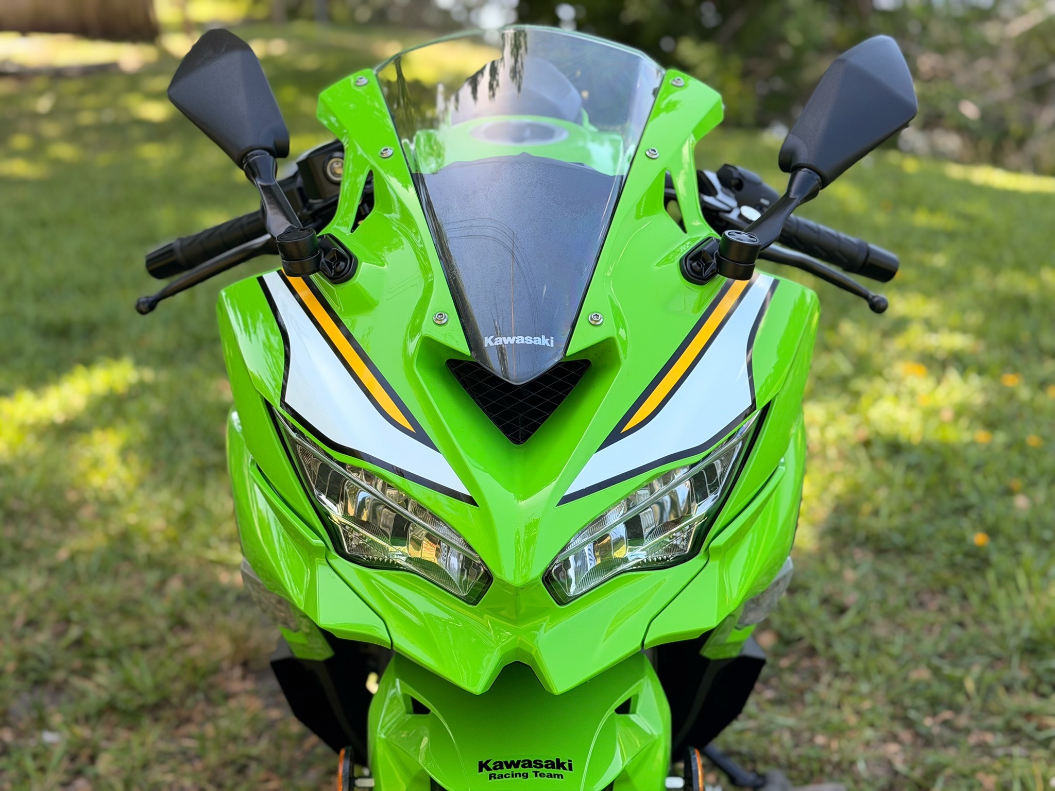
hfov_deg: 39.7
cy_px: 396
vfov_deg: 30.3
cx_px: 528
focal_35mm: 48
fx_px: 1463
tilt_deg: -17.8
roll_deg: +4.2
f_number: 1.78
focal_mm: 6.76
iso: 64
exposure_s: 1/786
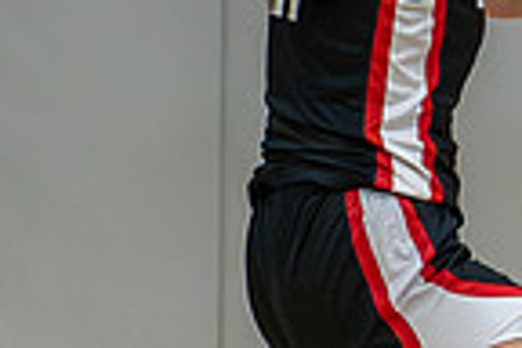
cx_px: 895
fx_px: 21792
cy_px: 173
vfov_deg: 0.9
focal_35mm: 1503
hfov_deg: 1.4
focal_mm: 200
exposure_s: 1/1000
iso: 3200
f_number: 2.8
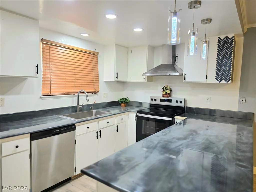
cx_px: 128
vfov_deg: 58.9
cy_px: 96
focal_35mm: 23
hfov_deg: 73.9
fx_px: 170
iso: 125
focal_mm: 6.3
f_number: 1.7
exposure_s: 1/120
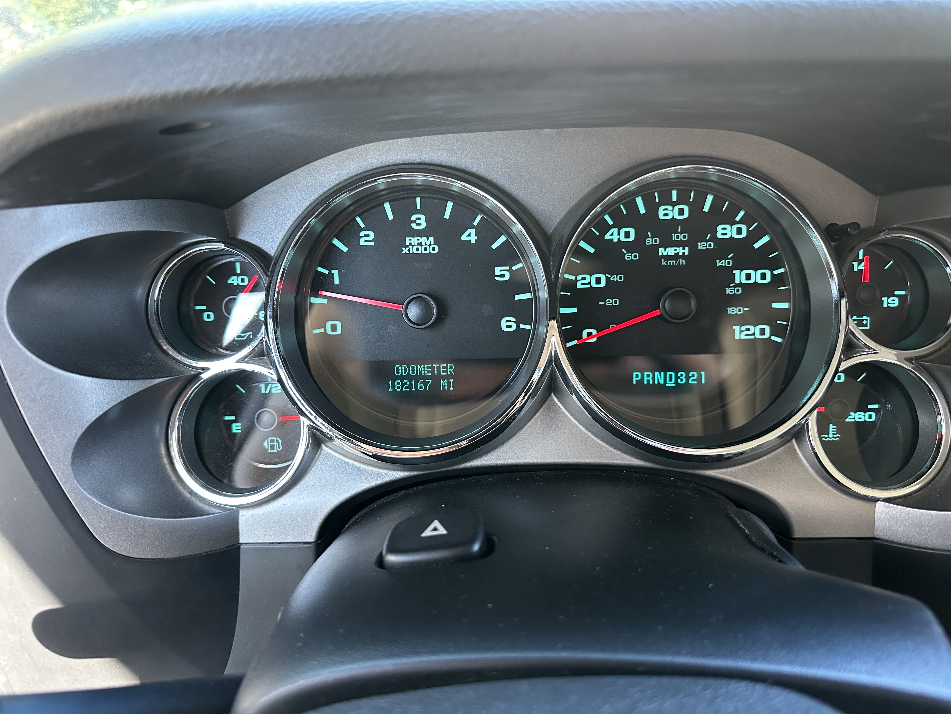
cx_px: 476
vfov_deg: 56.8
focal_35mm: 24
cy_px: 357
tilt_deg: -32.3
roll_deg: -0.3
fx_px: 659
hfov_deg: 71.6
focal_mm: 6.86
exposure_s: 1/60
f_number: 1.78
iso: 500
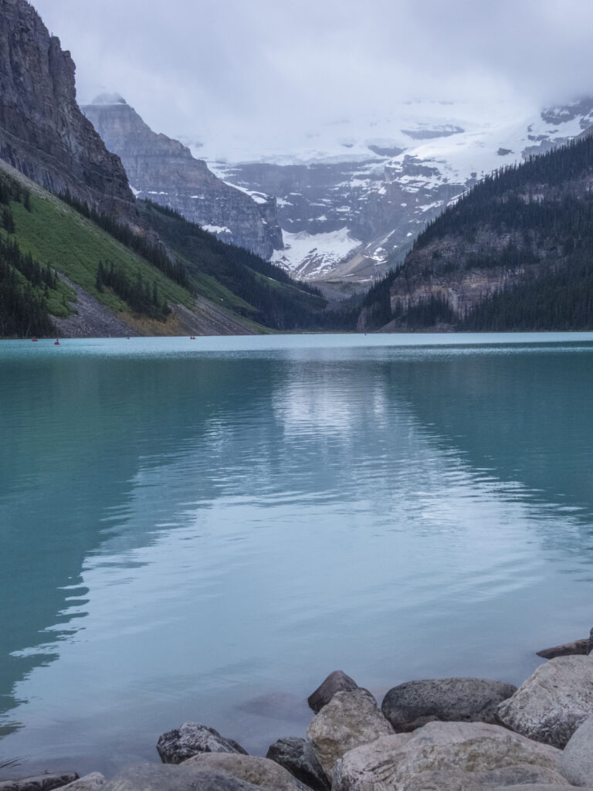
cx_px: 296
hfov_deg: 29.1
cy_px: 396
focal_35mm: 50
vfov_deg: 38.2
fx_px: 1142
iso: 200
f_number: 5
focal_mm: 8.9
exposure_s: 1/1600
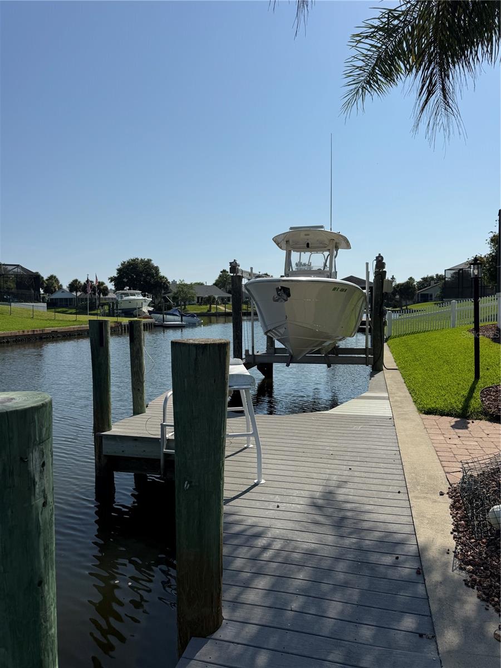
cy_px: 334
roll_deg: +0.2
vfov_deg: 71.6
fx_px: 463
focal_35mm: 24
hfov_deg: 56.8
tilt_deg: -3.4
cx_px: 250
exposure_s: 1/11905
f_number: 1.78
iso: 80
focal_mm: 6.76
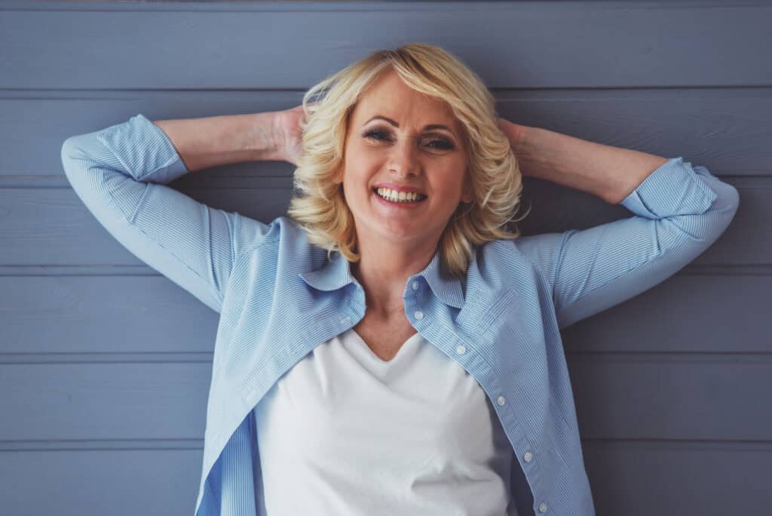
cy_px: 258
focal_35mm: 150
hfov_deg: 13.7
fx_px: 3218
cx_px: 386
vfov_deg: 9.2
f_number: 3.5
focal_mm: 150
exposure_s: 1/160
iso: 250
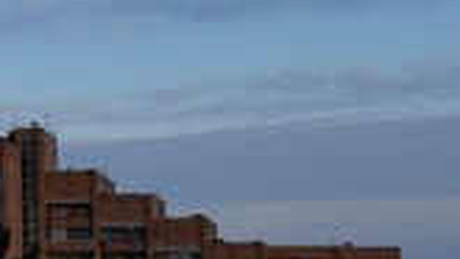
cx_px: -365
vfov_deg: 9.7
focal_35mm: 125
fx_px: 1525
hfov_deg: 14.9
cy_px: 10
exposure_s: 1/30
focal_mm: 18
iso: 100
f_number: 16
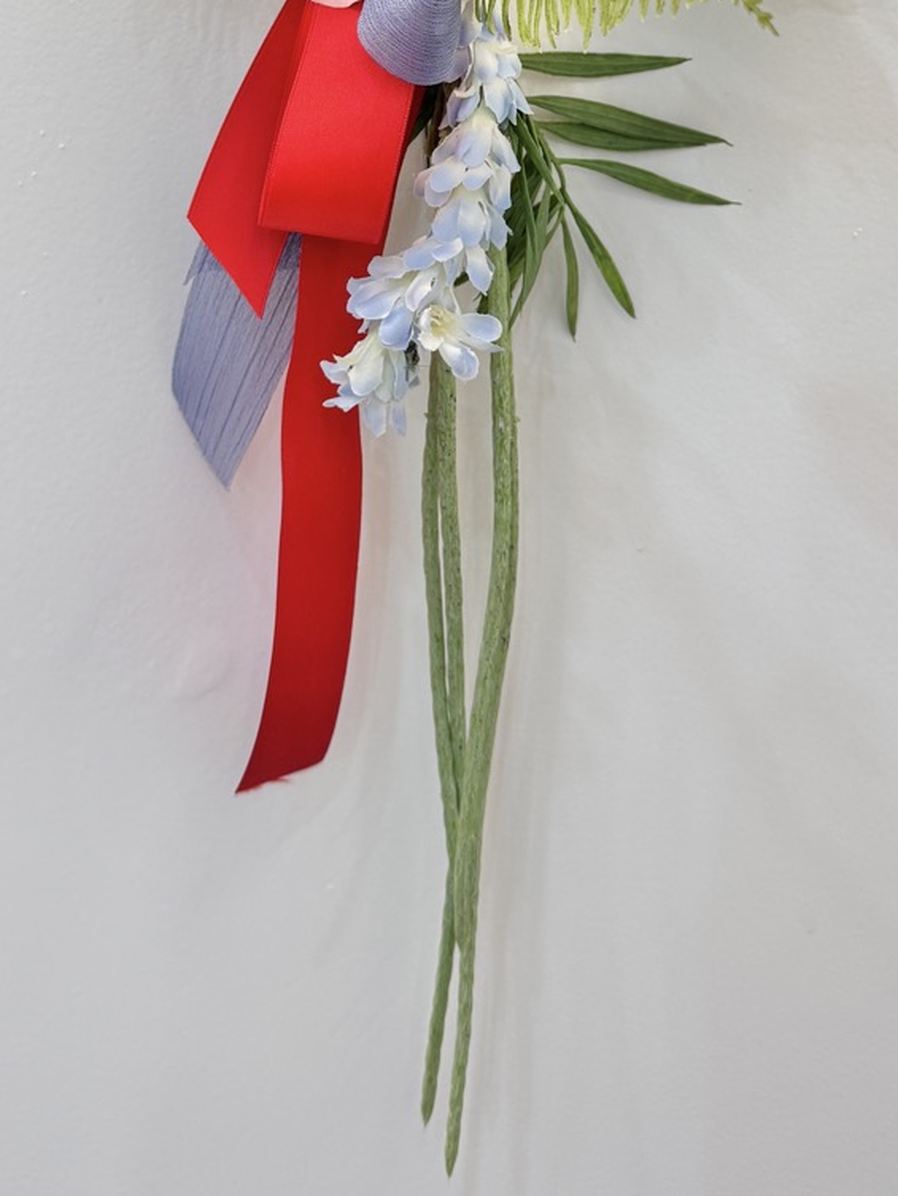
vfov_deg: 35.0
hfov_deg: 28.5
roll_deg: -0.1
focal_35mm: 51
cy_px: 87
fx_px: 1764
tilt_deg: -10.9
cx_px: 394
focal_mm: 6.76
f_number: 1.78
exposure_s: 1/60
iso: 125
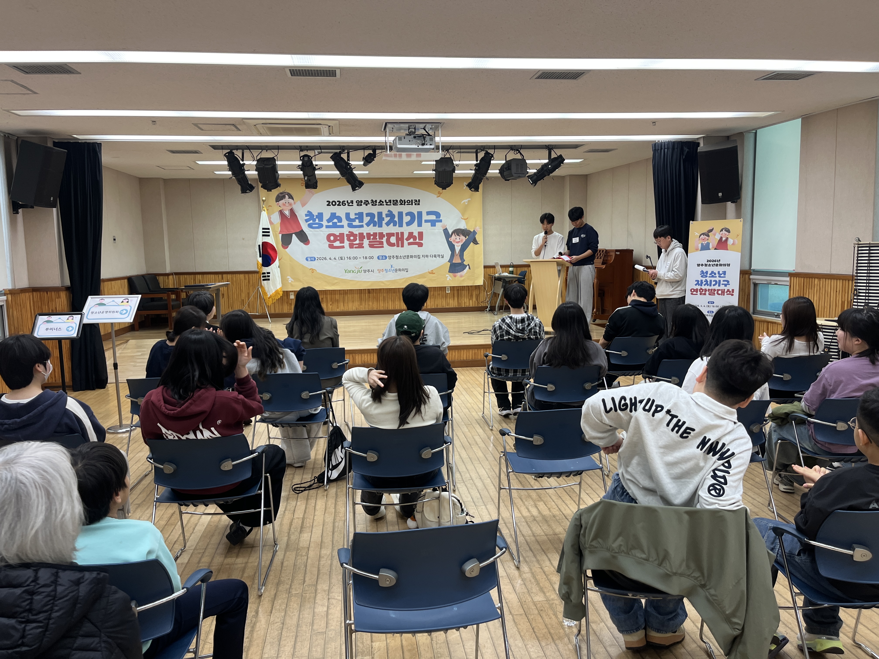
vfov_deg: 53.1
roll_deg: +1.8
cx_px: 440
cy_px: 330
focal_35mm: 26
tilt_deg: -6.7
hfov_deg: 67.3
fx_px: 660
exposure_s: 1/60
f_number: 1.6
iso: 64
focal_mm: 5.1
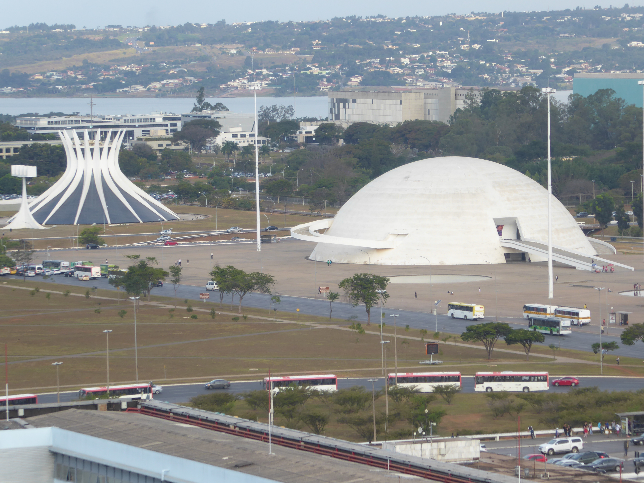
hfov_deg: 8.3
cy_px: 242
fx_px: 4428
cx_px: 322
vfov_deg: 6.2
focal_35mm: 238
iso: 100
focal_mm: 38.4
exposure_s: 1/80
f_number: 5.6
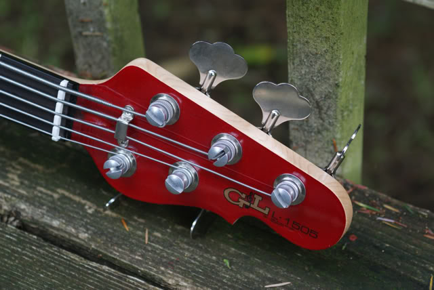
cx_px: 217
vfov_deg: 13.1
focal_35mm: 105
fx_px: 1267
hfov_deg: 19.4
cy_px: 145
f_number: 4.5
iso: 400
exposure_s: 1/80
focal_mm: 70
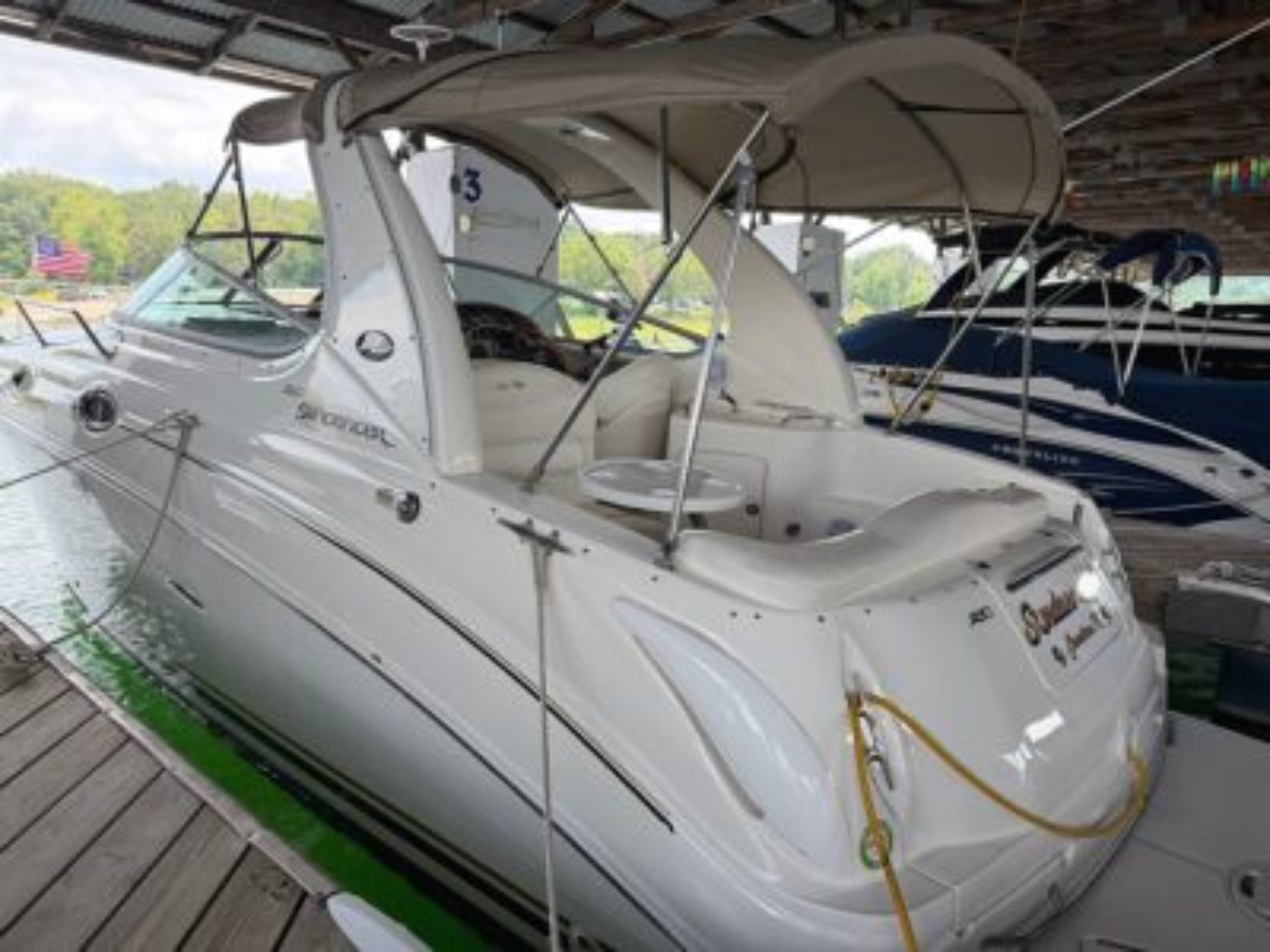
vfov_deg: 56.8
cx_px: 635
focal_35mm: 24
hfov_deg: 71.6
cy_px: 476
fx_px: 881
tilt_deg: -9.4
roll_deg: -1.4
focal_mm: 6.76
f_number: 1.78
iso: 100
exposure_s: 1/654
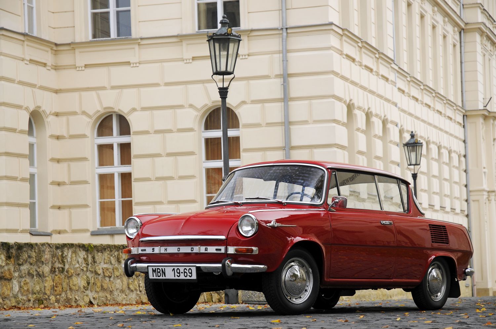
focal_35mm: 105
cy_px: 164
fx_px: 1445
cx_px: 248
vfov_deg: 13.0
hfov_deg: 19.5
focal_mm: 70
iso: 200
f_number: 5.6
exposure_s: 1/13
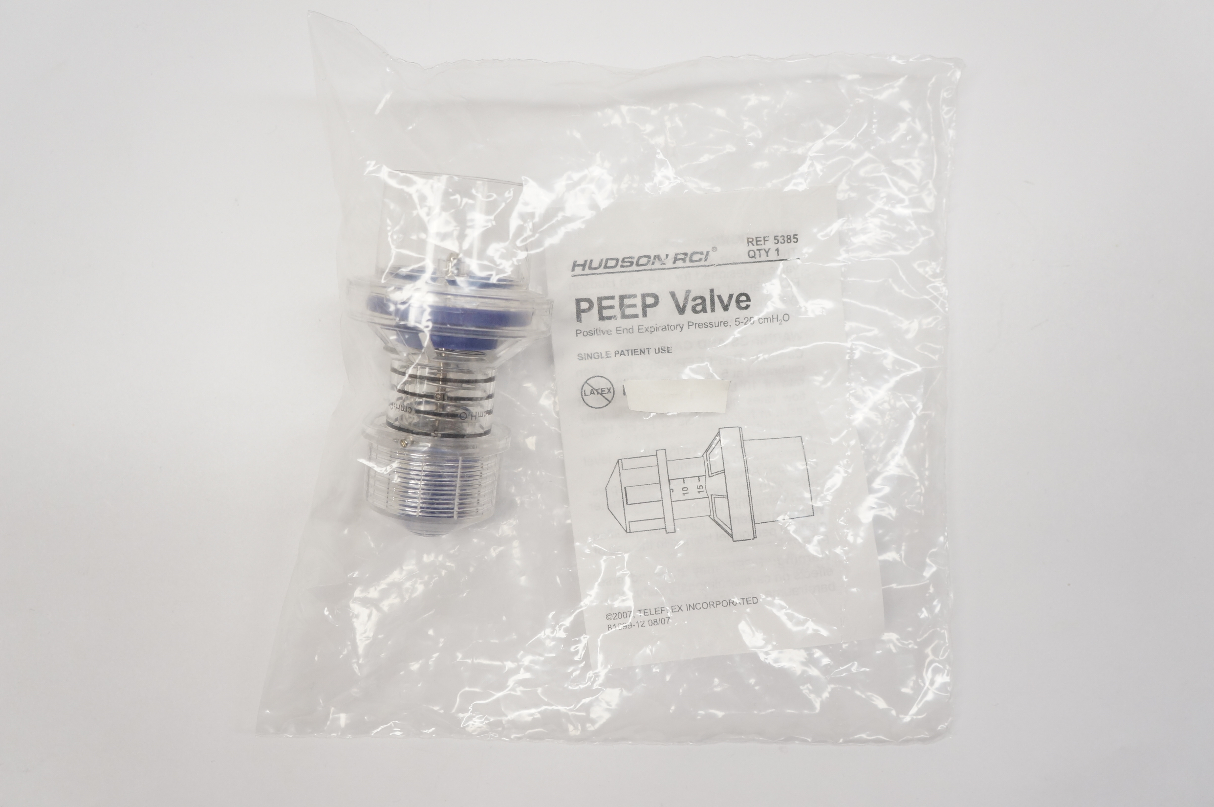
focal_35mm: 30
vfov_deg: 43.5
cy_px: 404
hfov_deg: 62.0
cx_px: 607
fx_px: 1011
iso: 400
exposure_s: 1/100
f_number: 5.6
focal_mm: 20
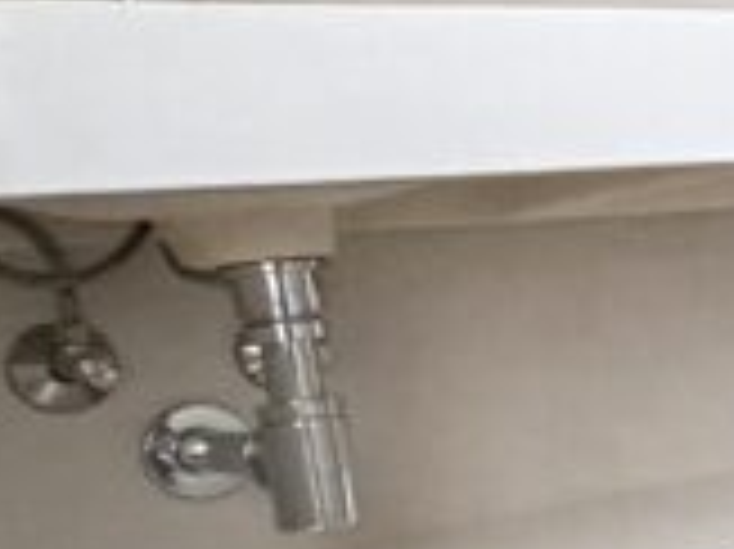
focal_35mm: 88
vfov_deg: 16.7
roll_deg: +5.0
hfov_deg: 16.7
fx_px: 1865
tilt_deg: -5.8
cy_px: 392
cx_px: 1477
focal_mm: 2.22
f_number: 2.2
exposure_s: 1/60
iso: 1250
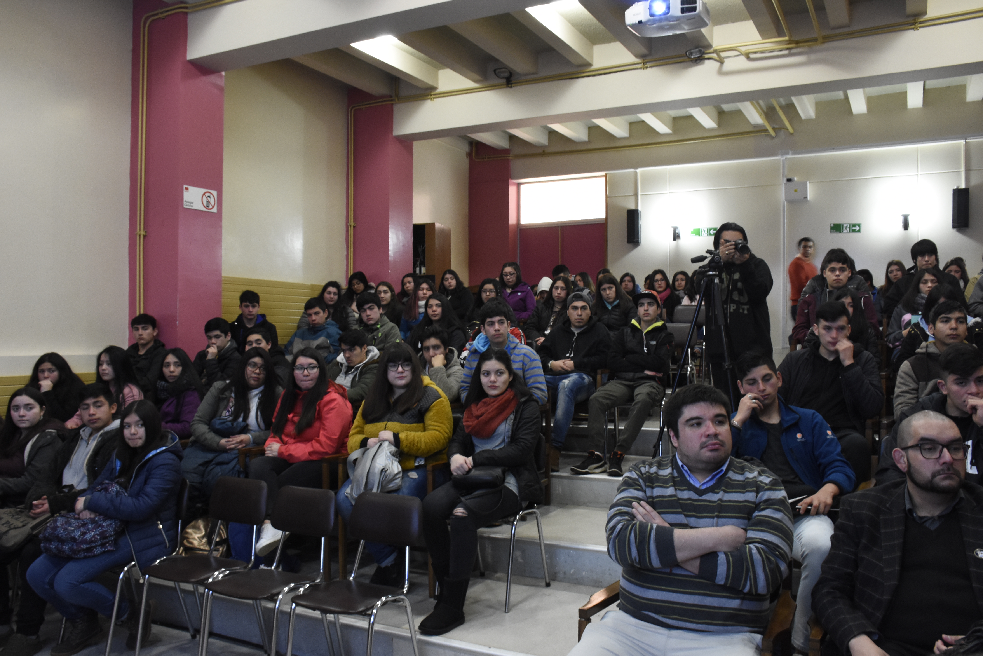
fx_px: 819
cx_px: 492
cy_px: 328
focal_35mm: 30
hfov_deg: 61.9
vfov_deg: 43.6
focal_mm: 20
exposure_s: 1/6
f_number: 9
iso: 1600
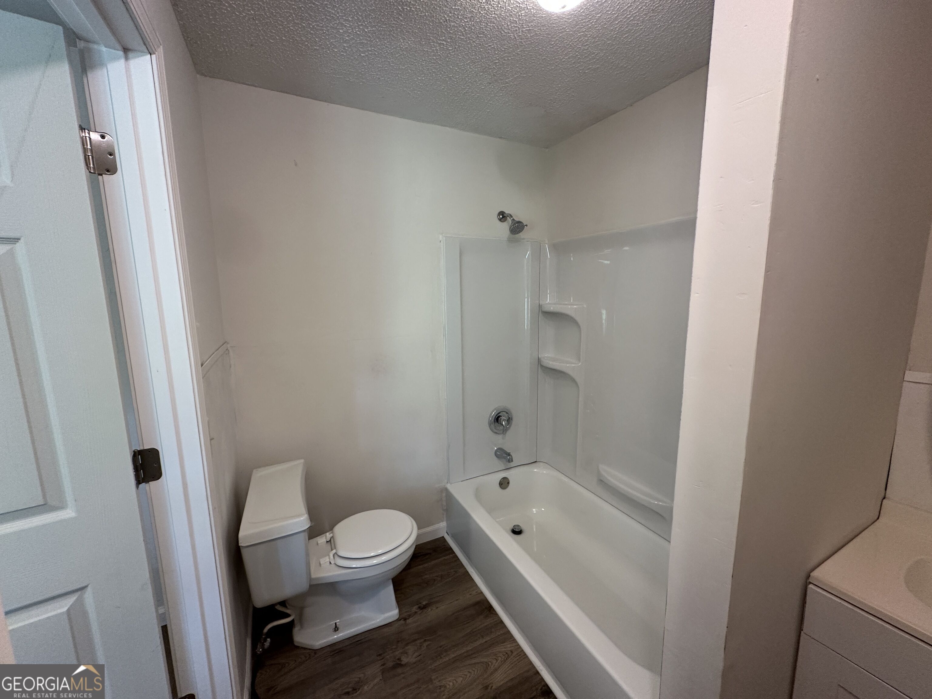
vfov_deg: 85.7
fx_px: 377
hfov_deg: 102.1
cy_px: 350
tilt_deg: -8.9
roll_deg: +0.0
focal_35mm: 14
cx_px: 466
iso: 200
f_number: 2.2
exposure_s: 1/60
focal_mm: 2.22
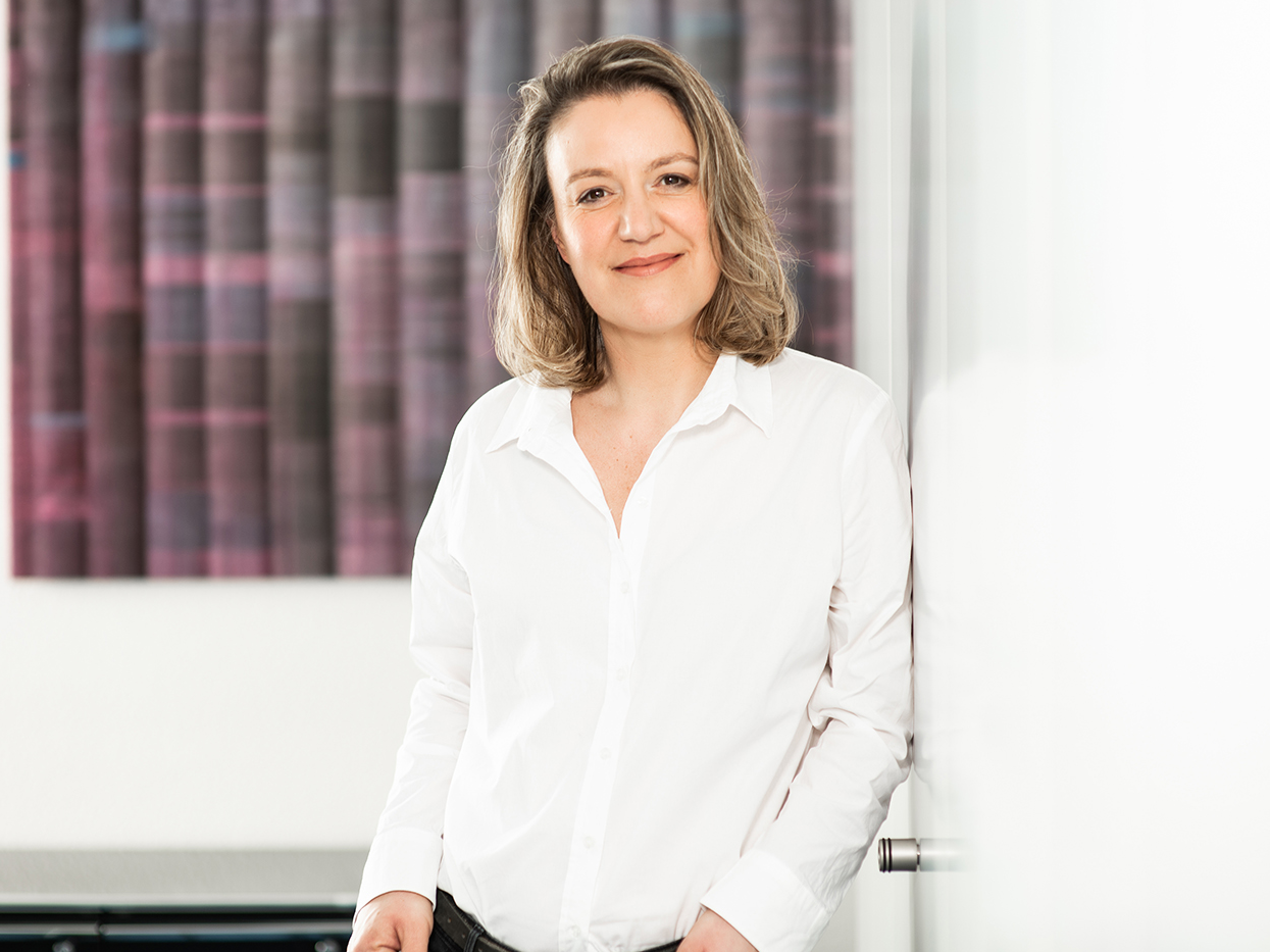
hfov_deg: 21.1
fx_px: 3411
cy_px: 474
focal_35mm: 93
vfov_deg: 15.9
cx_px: 616
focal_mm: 85
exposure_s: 1/125
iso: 200
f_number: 2.2
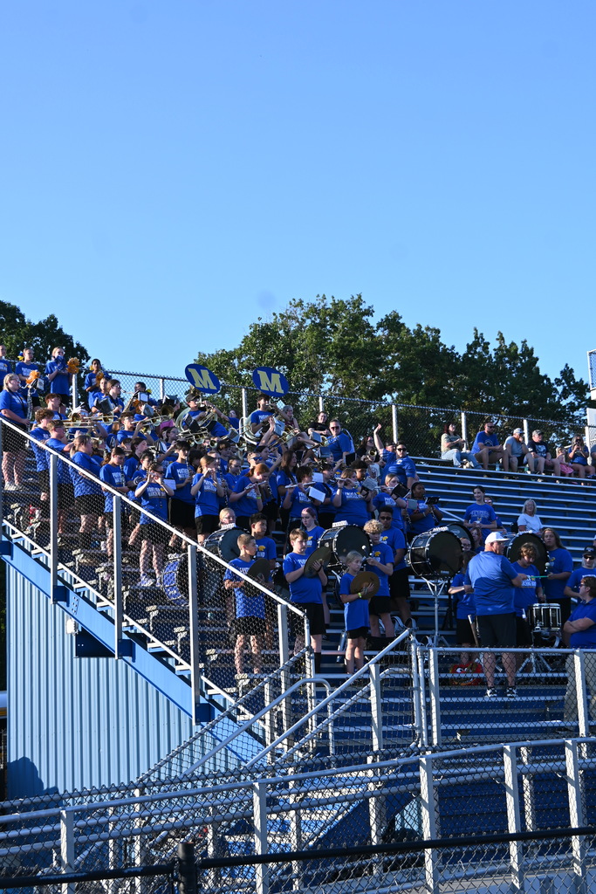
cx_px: 298
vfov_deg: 32.6
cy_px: 447
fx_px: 1527
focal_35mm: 62
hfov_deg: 22.1
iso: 140
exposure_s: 1/250
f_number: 5.6
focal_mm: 41
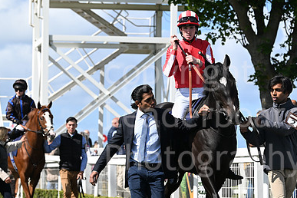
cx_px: 206
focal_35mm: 174
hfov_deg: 11.8
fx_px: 1435
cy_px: 122
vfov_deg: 7.9
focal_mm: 116
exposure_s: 1/2000
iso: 400
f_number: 5.6
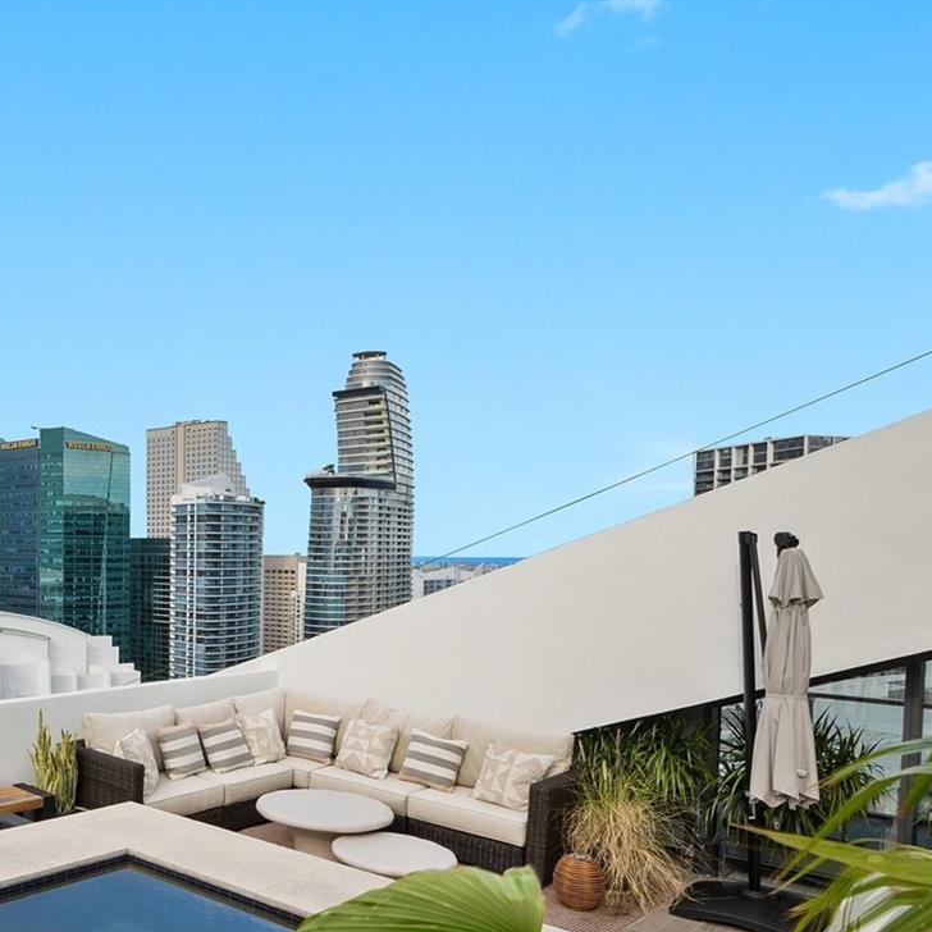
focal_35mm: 28
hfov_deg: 48.3
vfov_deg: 56.1
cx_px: 20
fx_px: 853
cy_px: 622
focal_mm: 10
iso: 200
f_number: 8
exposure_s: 1/160
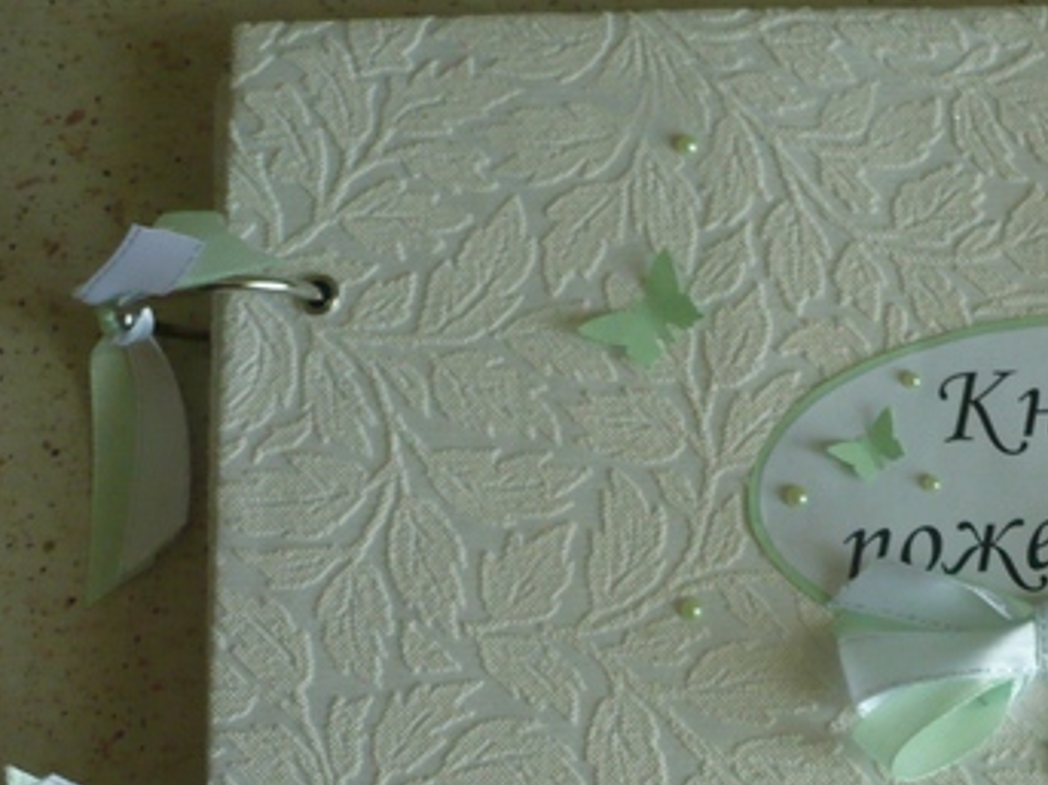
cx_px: 1013
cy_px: 602
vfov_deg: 21.4
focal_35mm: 68
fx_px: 2058
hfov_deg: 27.2
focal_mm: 5.8
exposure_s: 1/15
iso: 200
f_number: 2.8
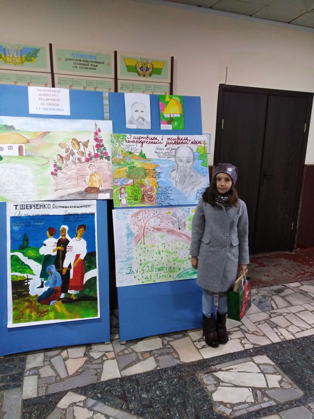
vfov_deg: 67.3
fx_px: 314
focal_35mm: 26
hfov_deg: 53.1
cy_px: 210
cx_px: 157
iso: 536
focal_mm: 3.46
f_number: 2.2
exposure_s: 1/20
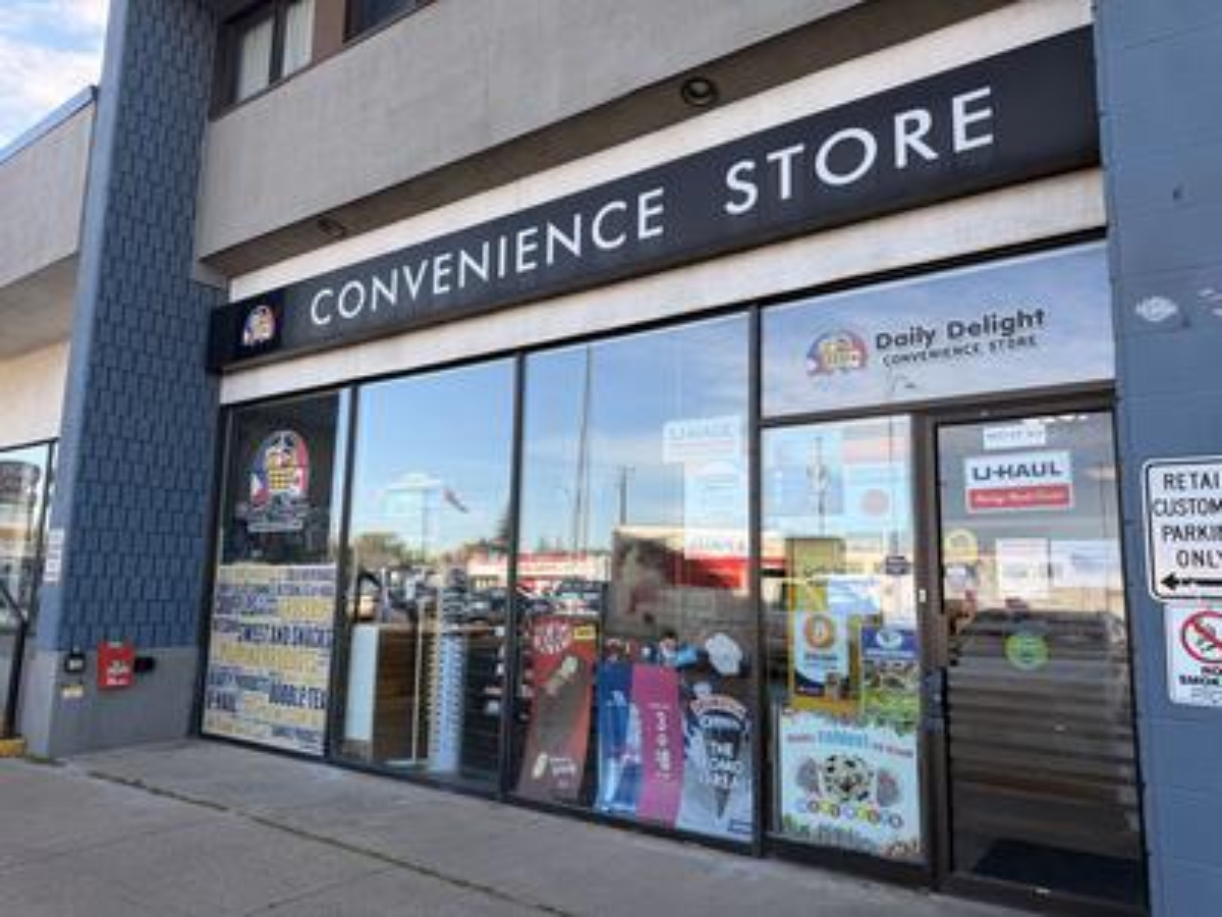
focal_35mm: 24
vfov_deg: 56.8
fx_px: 847
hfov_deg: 71.6
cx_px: 611
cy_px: 458
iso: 80
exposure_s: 1/849
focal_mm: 6.76
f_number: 1.78
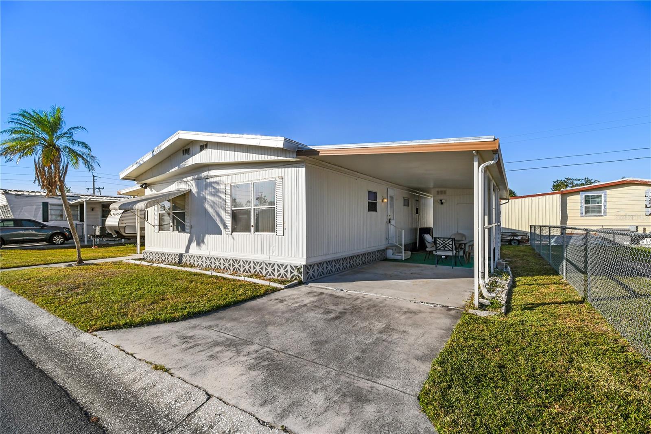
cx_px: 326
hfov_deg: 100.4
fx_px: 271
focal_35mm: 15
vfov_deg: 77.3
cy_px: 217
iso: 100
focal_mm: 10
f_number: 7.1
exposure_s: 1/800
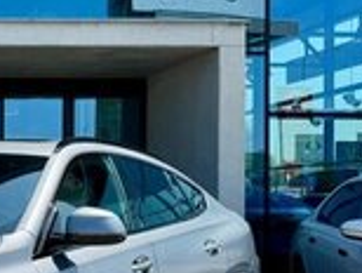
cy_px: 195
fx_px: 796
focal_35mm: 76
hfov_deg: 22.9
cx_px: -103
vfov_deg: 19.3
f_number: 1.78
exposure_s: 1/4608
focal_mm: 6.76
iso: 80
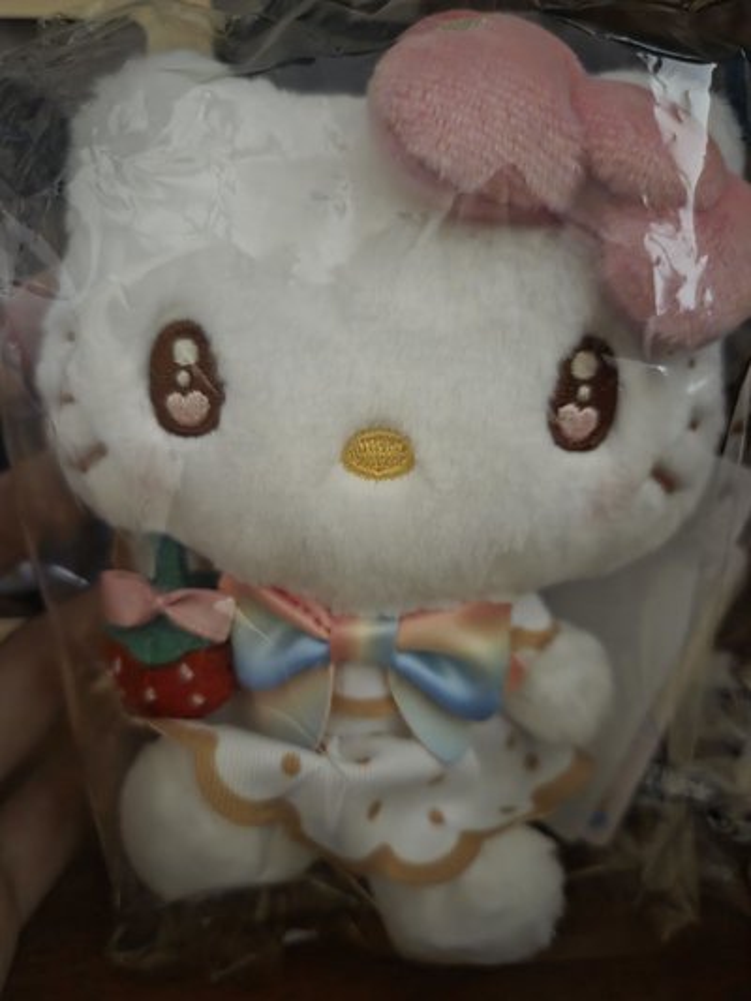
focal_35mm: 23
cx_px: 376
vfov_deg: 73.9
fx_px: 665
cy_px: 500
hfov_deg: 58.9
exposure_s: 1/20
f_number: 1.8
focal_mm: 5.4
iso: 2500
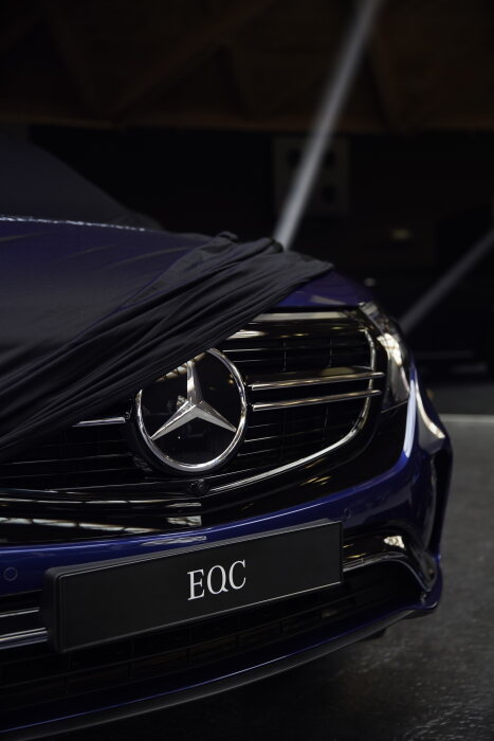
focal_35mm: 50
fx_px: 1029
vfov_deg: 39.6
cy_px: 370
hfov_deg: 27.0
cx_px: 247
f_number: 2.8
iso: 640
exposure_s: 1/200
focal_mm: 50
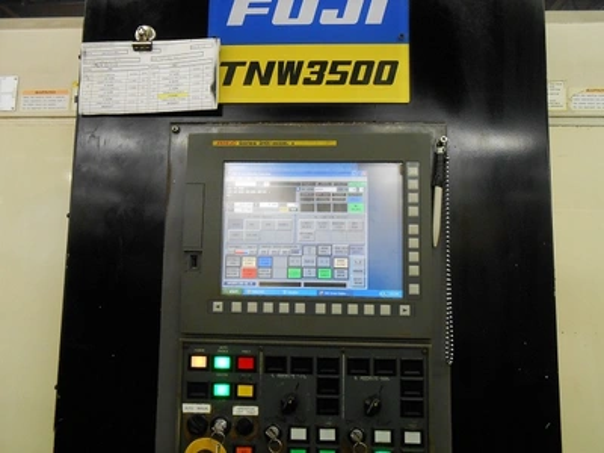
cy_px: 226
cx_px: 302
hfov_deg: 67.3
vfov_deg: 53.1
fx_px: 454
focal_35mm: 26
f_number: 3.5
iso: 400
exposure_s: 1/30
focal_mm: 4.6
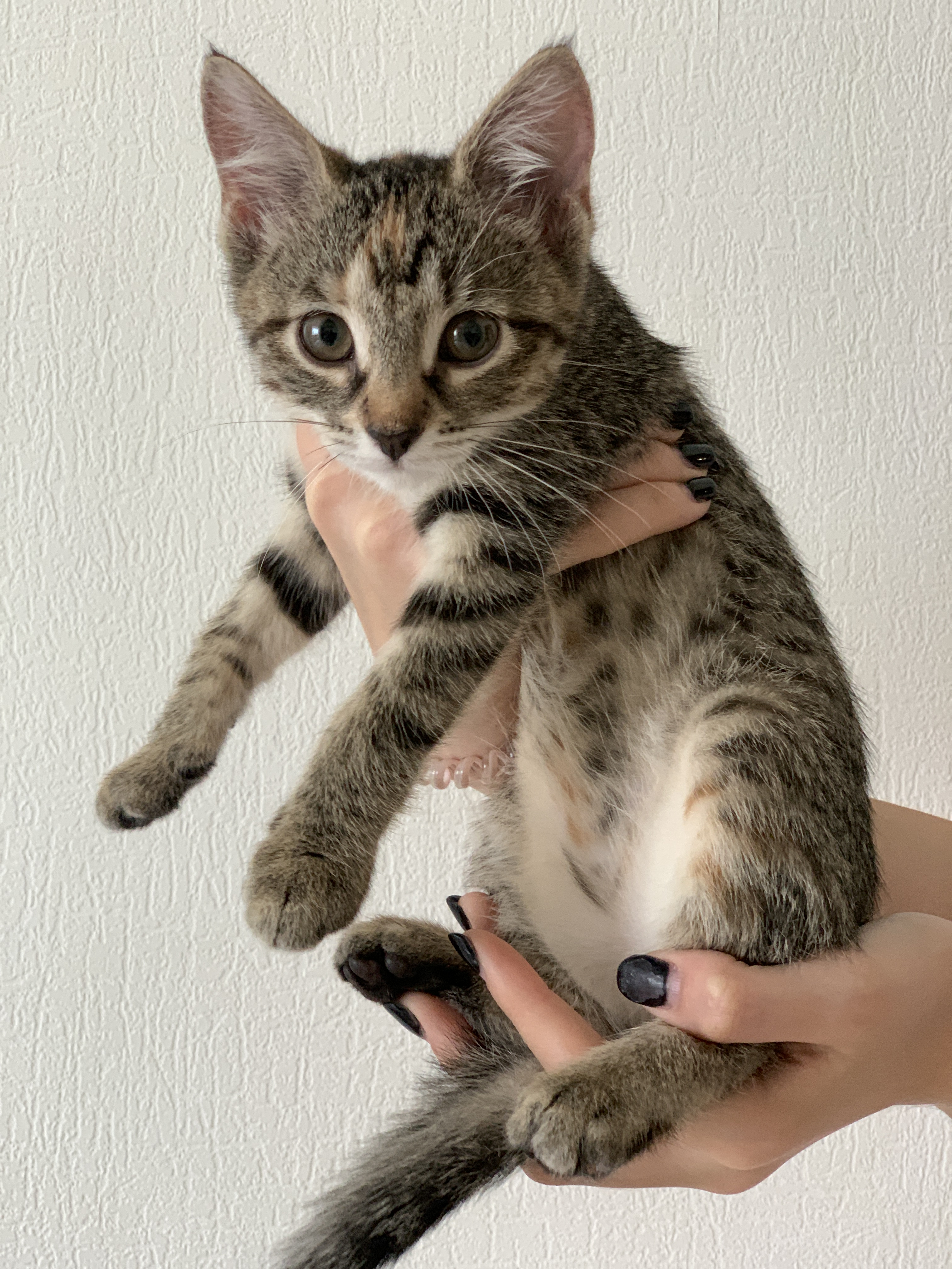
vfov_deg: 36.8
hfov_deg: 28.0
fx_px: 1907
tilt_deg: -2.2
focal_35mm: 52
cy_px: 634
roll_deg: -1.7
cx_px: 476
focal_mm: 6
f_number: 2.4
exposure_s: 1/60
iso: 160
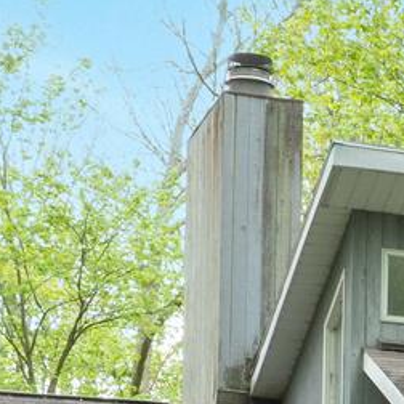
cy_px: 713
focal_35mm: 172
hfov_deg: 9.3
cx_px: 920
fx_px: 2271
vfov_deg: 9.7
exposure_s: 1/60
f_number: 7.1
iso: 200
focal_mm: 12.29
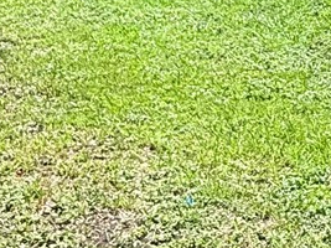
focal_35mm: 84
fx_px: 803
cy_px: -48
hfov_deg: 21.5
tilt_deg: -9.0
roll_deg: -4.6
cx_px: 402
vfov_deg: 16.8
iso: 64
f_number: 2.2
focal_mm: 2.22
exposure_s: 1/1105
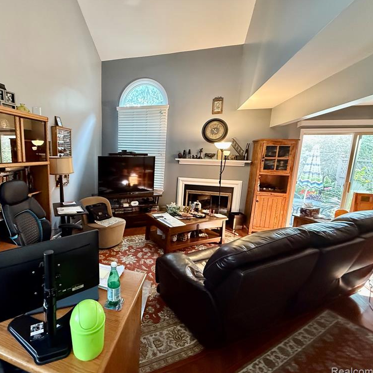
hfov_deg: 81.3
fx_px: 207
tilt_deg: -9.1
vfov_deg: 84.0
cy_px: 187
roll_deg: -0.5
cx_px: 126
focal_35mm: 17
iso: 800
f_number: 2.2
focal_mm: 2.22
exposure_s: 1/60
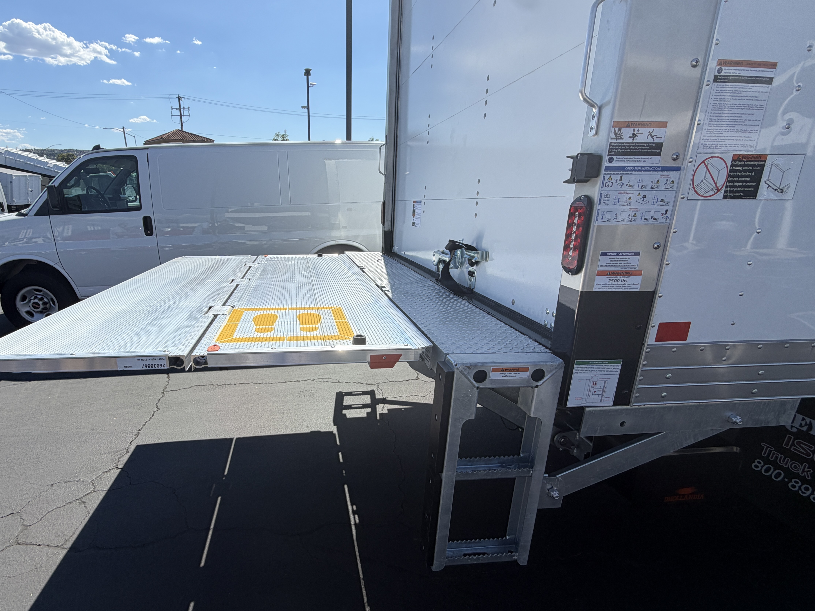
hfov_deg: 87.0
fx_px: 424
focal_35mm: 18
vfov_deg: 71.5
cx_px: 338
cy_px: 324
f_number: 2.2
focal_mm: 2.22
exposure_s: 1/970
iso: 20
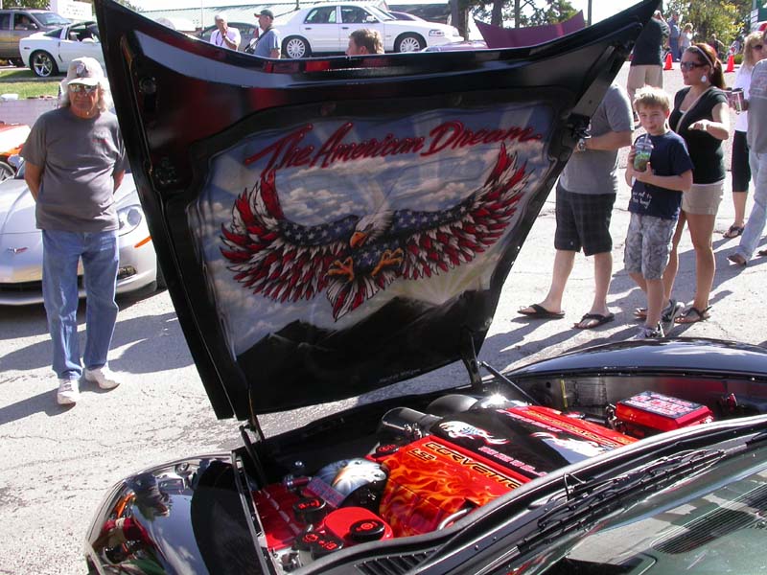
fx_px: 842
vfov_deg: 37.7
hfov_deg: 49.0
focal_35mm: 38
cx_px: 384
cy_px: 288
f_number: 6
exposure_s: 1/164
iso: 100
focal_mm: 7.85
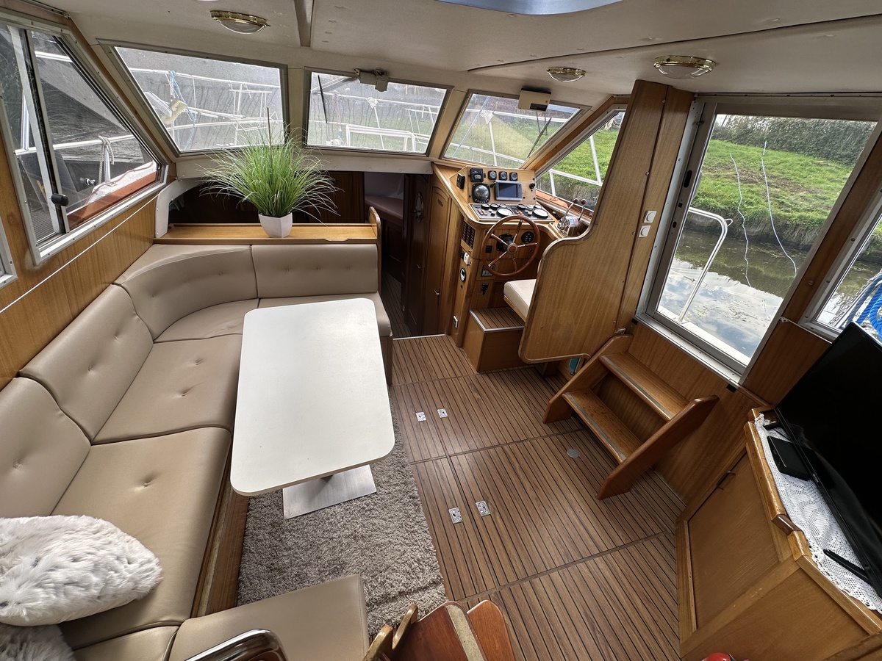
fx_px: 357
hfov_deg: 102.1
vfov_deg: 85.7
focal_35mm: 14
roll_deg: -6.4
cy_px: 330
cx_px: 441
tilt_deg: -31.6
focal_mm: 2.22
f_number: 2.2
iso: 40
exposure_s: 1/99
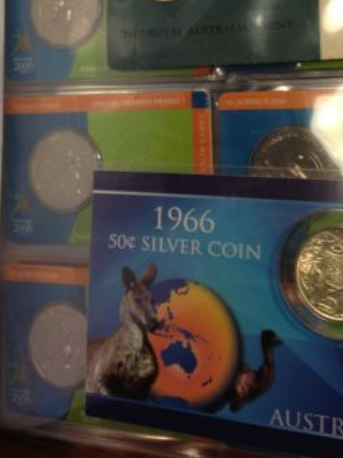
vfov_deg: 30.0
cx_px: 251
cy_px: 57
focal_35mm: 62
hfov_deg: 23.4
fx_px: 820
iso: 64
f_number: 2.4
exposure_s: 1/20
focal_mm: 4.28
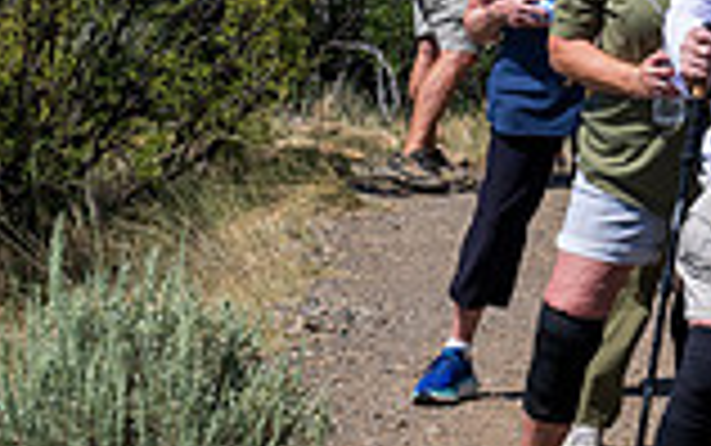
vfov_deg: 6.4
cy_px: 20
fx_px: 3995
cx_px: 720
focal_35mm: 206
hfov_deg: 10.1
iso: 280
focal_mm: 55
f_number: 11
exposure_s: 1/500
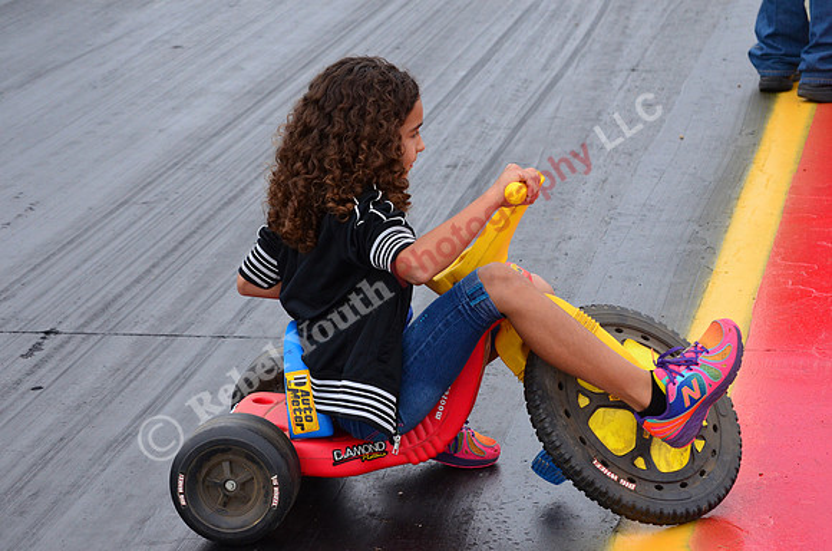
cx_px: 416
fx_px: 2767
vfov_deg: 11.4
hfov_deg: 17.1
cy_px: 276
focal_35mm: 120
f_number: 8
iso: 1000
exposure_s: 1/1000
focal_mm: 80
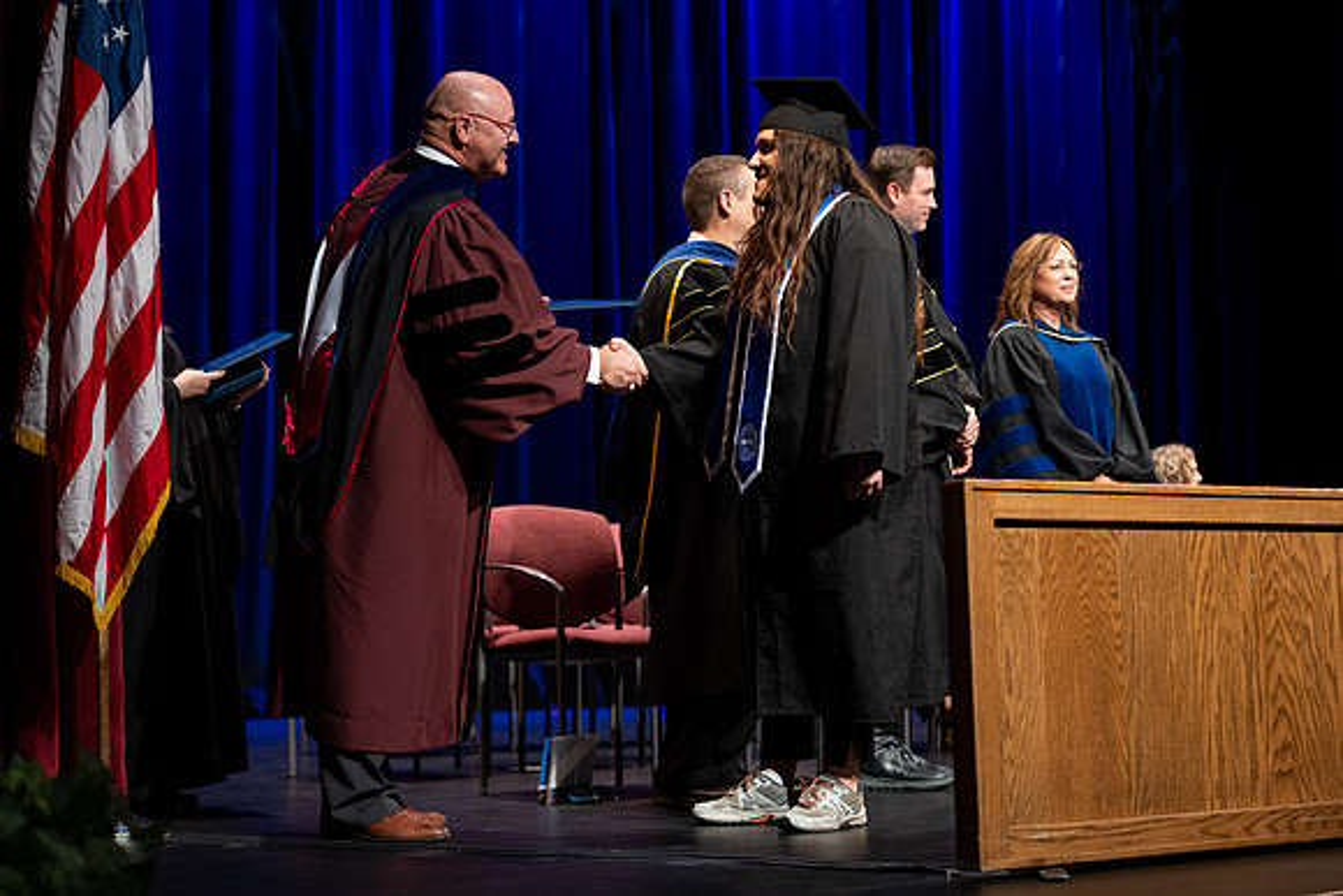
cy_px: 448
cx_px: 672
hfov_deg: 28.8
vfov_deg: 19.5
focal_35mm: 70
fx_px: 2612
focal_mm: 70
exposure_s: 1/250
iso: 640
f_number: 2.8
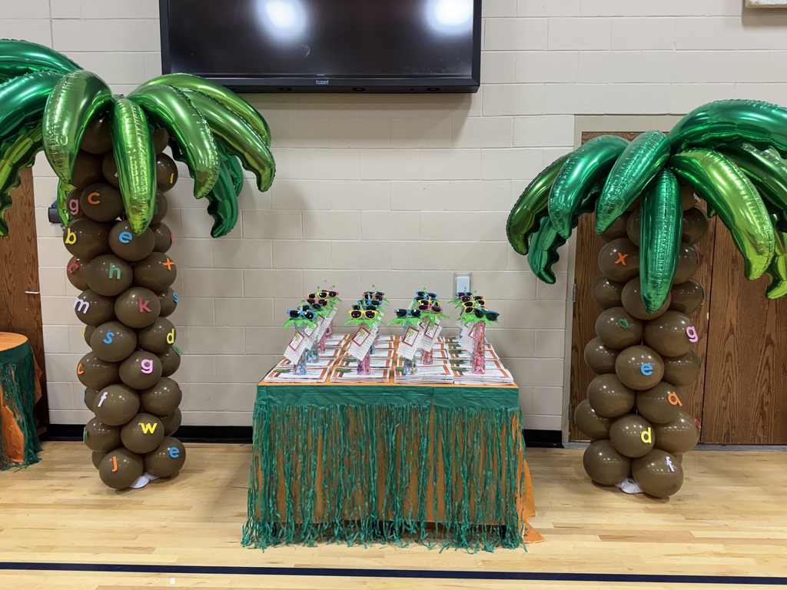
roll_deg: -0.7
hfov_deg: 71.6
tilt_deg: -7.0
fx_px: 546
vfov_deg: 56.8
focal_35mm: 24
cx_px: 394
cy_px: 295
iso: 200
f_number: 1.78
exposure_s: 1/120
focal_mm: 6.76
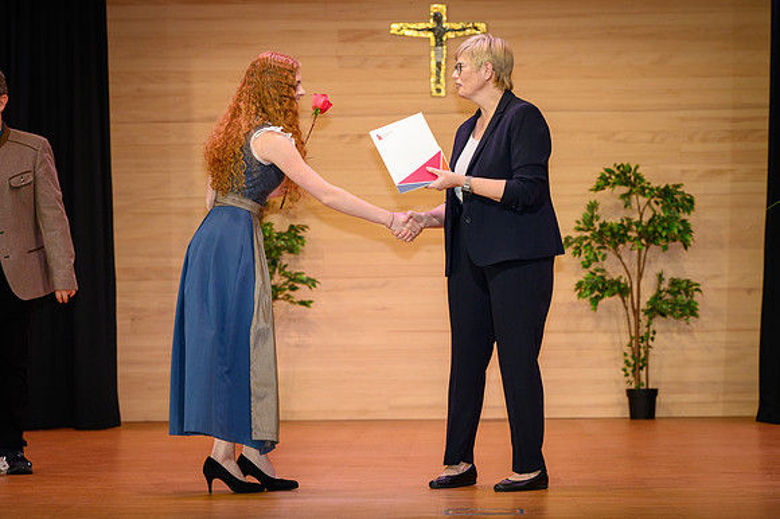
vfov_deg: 10.5
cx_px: 369
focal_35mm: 131
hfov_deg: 15.7
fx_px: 2836
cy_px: 258
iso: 2000
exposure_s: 1/200
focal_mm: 110
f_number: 5
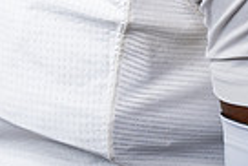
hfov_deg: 11.8
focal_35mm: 172
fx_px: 1186
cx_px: -20
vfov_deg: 7.5
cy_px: -233
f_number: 5.6
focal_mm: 52
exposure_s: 1/250
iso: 640
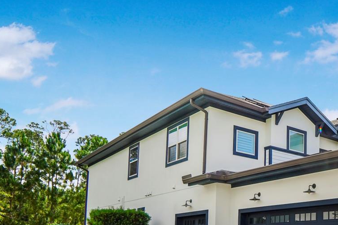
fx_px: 357
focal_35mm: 38
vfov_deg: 33.0
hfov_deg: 44.4
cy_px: 209
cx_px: 326
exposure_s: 1/320
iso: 100
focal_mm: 12
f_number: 6.3
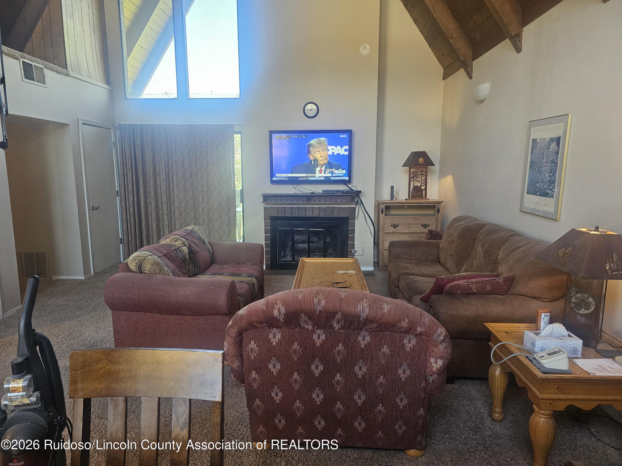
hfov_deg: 73.9
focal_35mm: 23
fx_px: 413
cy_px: 233
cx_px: 311
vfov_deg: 58.9
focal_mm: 6.3
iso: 500
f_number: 1.7
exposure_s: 1/120
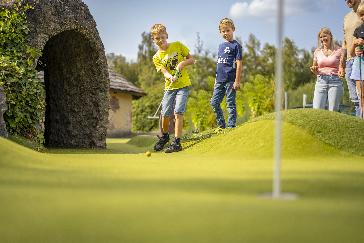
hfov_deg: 39.6
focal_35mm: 50
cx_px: 182
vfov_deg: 27.0
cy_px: 122
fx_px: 506
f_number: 1.8
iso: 31
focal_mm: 50
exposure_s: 1/800
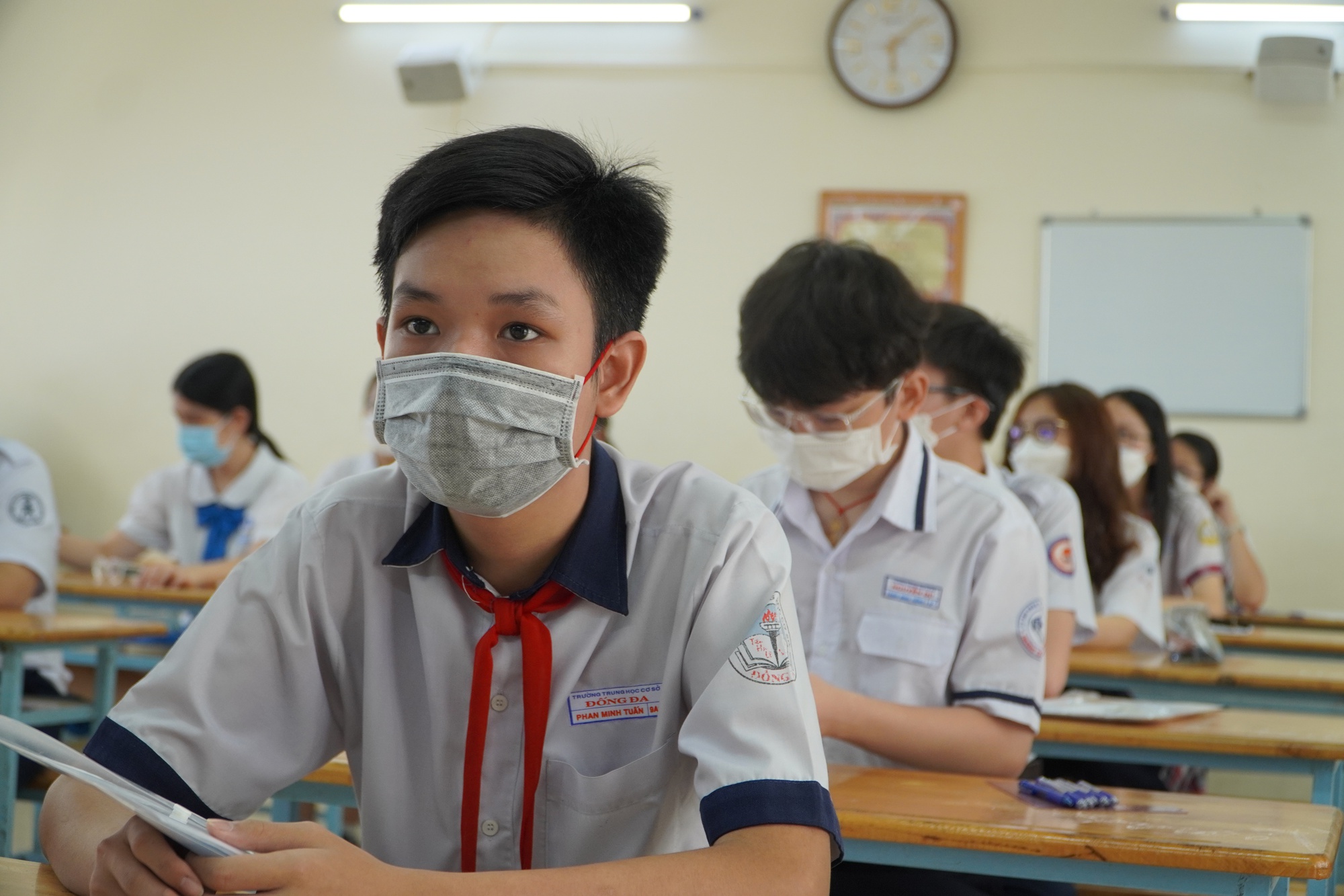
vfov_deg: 23.8
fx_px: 2128
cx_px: 672
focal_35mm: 57
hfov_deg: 35.1
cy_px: 448
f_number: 4
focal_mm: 38
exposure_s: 1/160
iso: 640
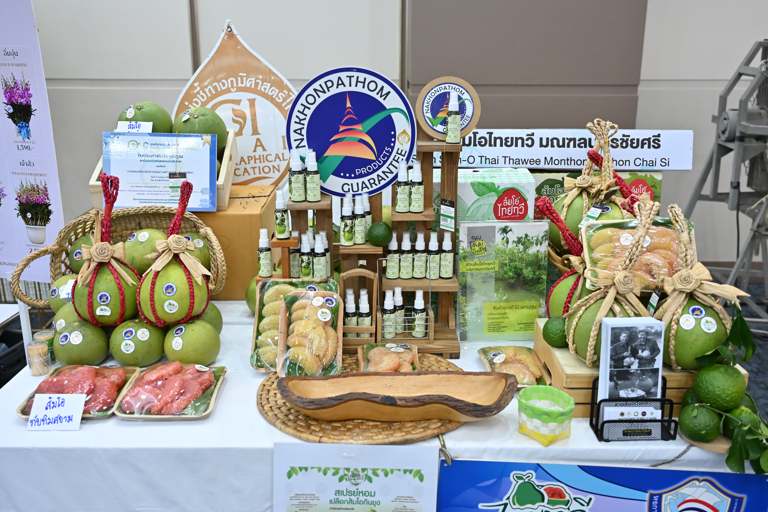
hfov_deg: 56.5
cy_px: 256
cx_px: 384
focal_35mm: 34
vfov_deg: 39.4
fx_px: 715
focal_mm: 33.5
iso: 2500
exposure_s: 1/125
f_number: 4
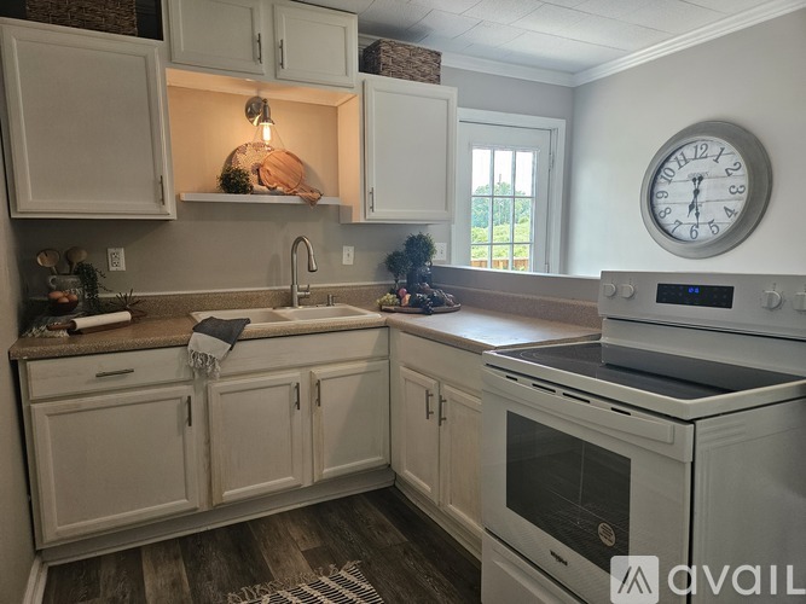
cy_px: 302
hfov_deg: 73.9
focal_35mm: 23
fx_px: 535
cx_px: 403
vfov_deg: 58.9
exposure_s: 1/359
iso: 400
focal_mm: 5.4
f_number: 1.8
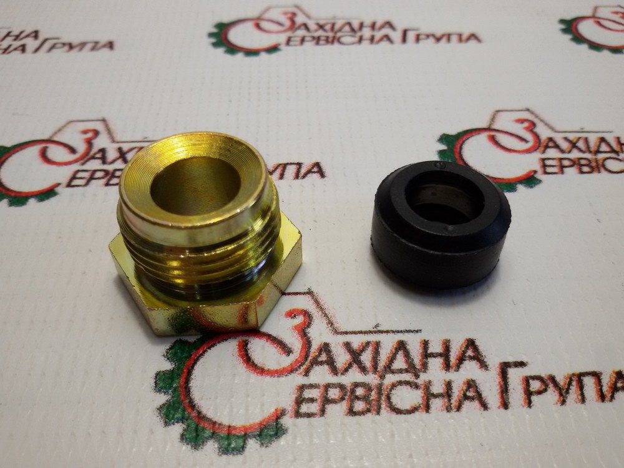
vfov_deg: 45.4
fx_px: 559
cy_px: 234
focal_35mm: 31
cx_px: 312
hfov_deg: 58.4
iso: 80
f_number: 2.4
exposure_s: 1/100
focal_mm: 2.93
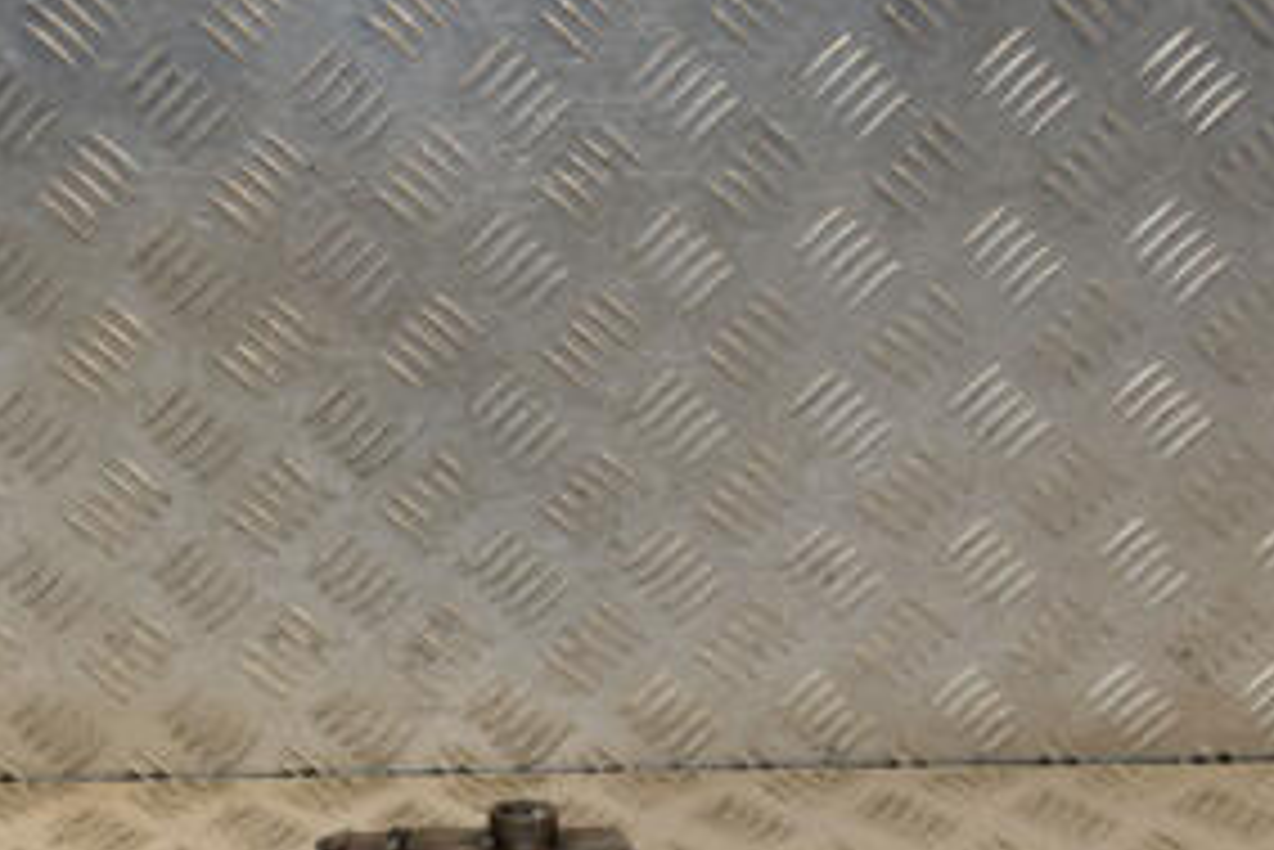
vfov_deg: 15.1
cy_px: 819
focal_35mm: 89
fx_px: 3151
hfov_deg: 22.8
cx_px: 477
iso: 800
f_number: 9
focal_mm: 28
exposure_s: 1/200
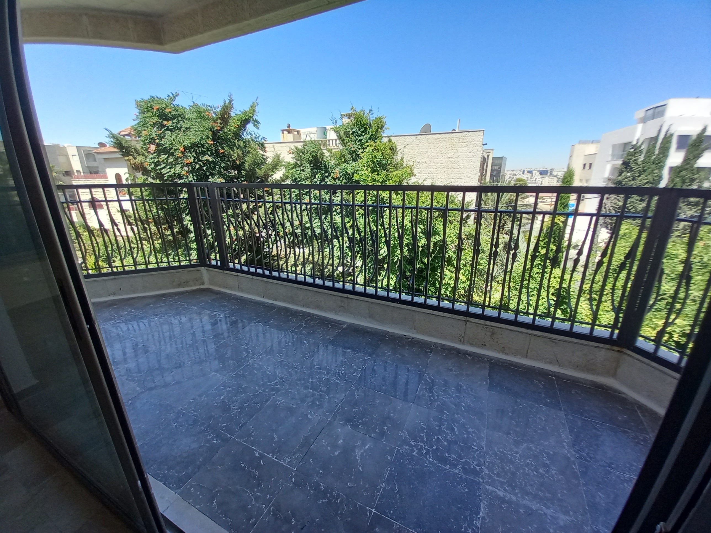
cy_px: 266
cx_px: 356
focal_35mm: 13
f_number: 2.2
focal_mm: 1.13
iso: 40
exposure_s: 1/235
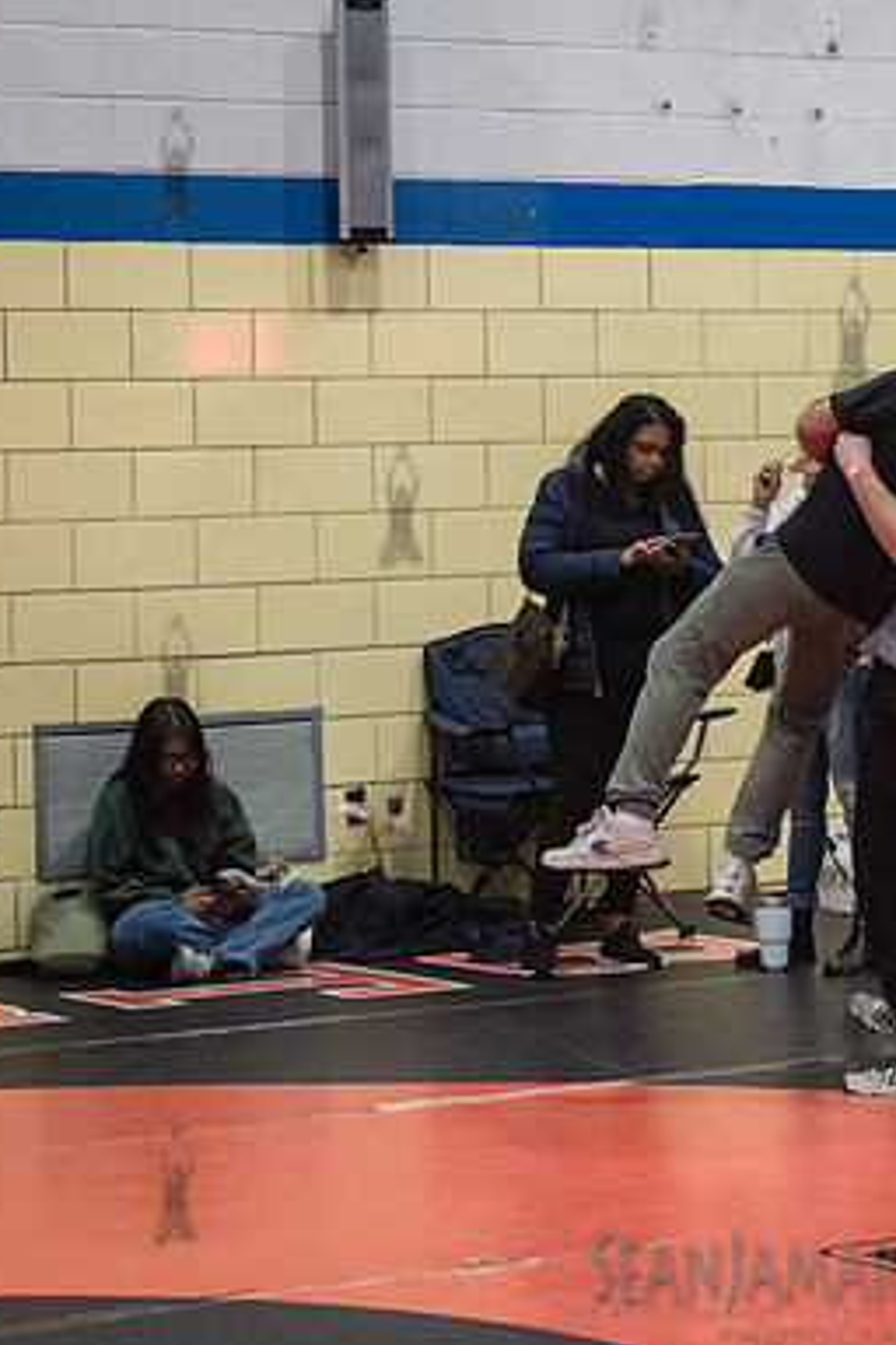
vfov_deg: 16.4
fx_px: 4666
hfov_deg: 10.9
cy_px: 674
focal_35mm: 125
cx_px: 850
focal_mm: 80
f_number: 3.5
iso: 8000
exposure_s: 1/640
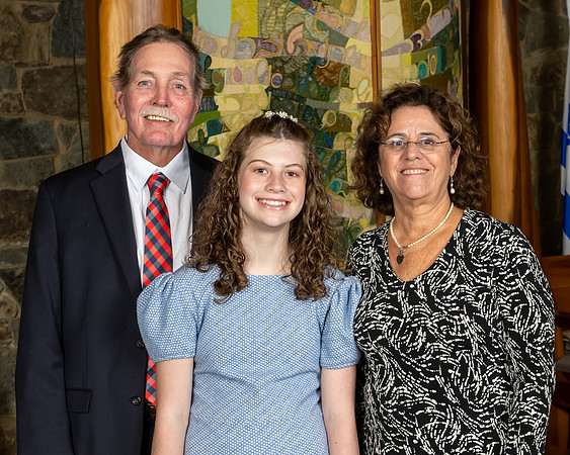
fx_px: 1503
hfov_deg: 21.5
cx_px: 313
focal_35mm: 89
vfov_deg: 17.2
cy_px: 240
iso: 640
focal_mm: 45
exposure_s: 1/200
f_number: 6.3
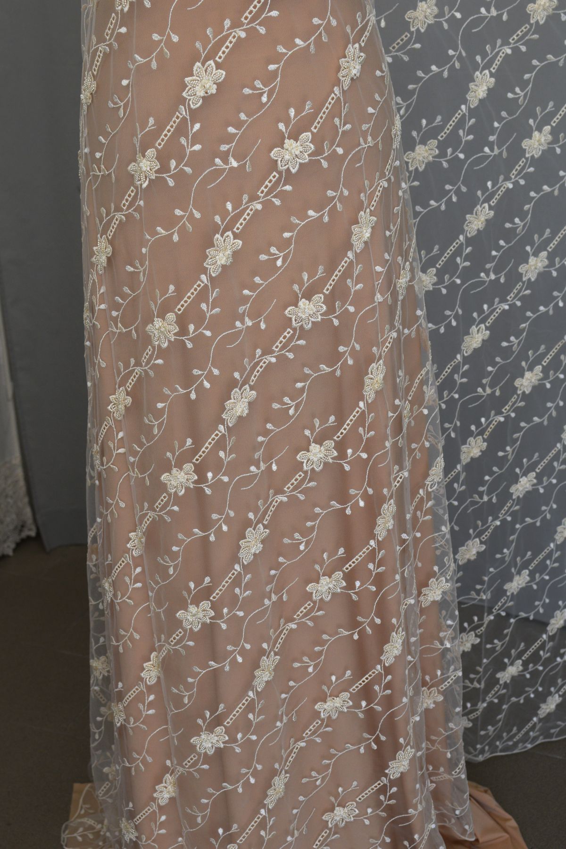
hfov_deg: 25.8
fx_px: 1238
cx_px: 283
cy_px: 424
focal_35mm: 52
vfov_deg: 37.9
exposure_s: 1/100
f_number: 5
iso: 400
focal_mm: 35
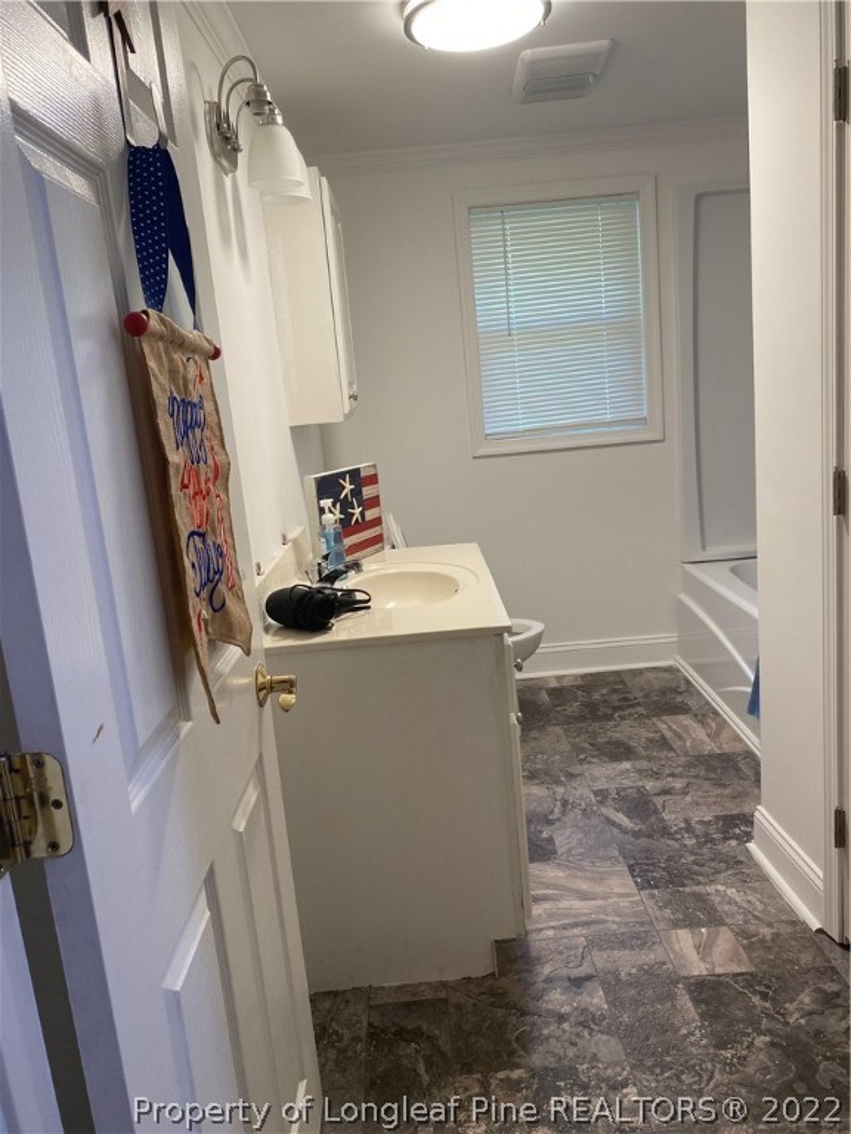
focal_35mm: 26
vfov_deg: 67.3
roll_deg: +5.6
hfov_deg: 53.1
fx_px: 852
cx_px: 426
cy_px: 567
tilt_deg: -12.2
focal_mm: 4.25
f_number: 1.8
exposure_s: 1/120
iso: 125
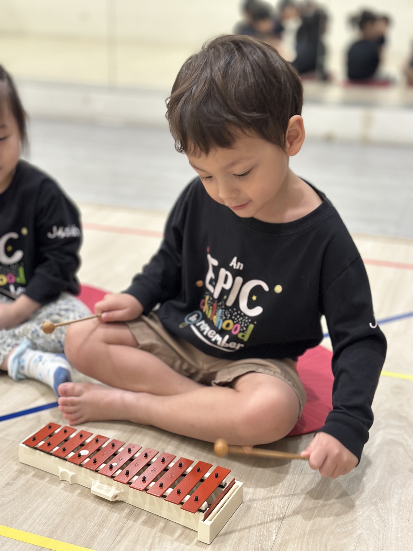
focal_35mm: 48
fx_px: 764
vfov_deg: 39.7
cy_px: 276
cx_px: 206
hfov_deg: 30.3
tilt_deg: -20.9
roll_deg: -1.6
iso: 250
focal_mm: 6.86
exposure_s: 1/50
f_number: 1.78
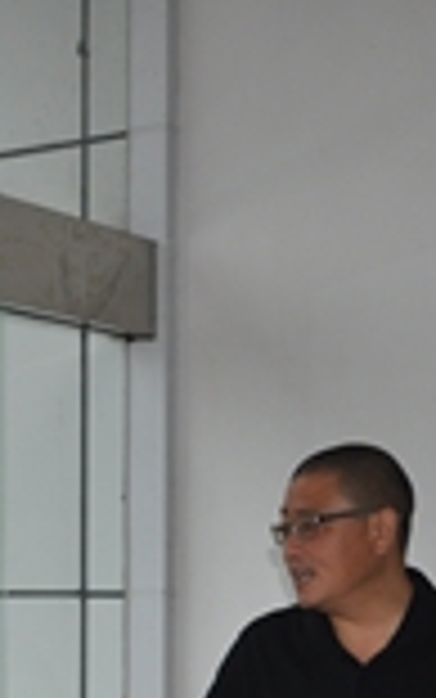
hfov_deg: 12.3
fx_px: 1969
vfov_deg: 19.3
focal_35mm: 104
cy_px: 743
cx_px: -135
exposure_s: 1/200
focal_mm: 21
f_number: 3.8
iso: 400
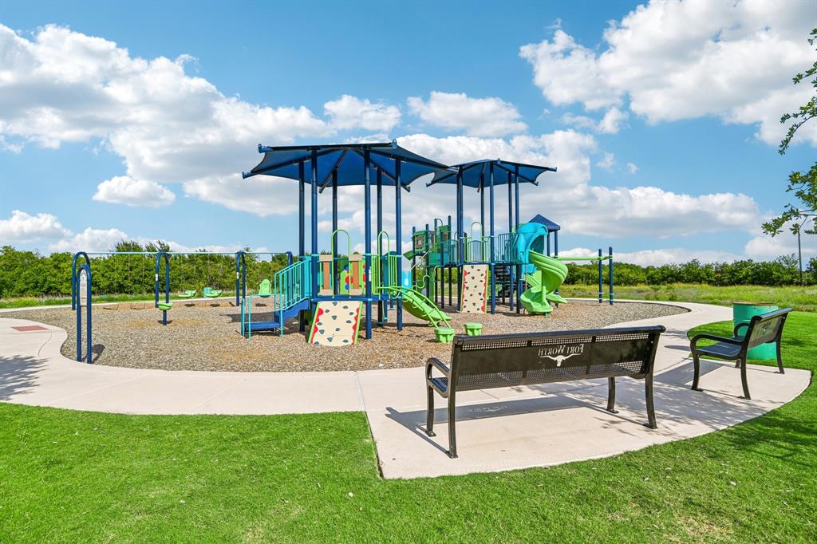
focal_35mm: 20
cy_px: 272
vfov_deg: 61.9
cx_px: 408
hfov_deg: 84.0
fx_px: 454
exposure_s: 1/2000
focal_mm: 20
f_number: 8
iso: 400
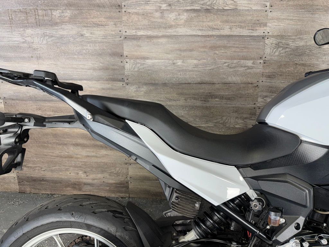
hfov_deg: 71.6
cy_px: 124
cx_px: 164
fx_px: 228
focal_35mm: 24
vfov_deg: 56.8
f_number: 1.78
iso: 80
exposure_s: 1/29
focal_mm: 6.76
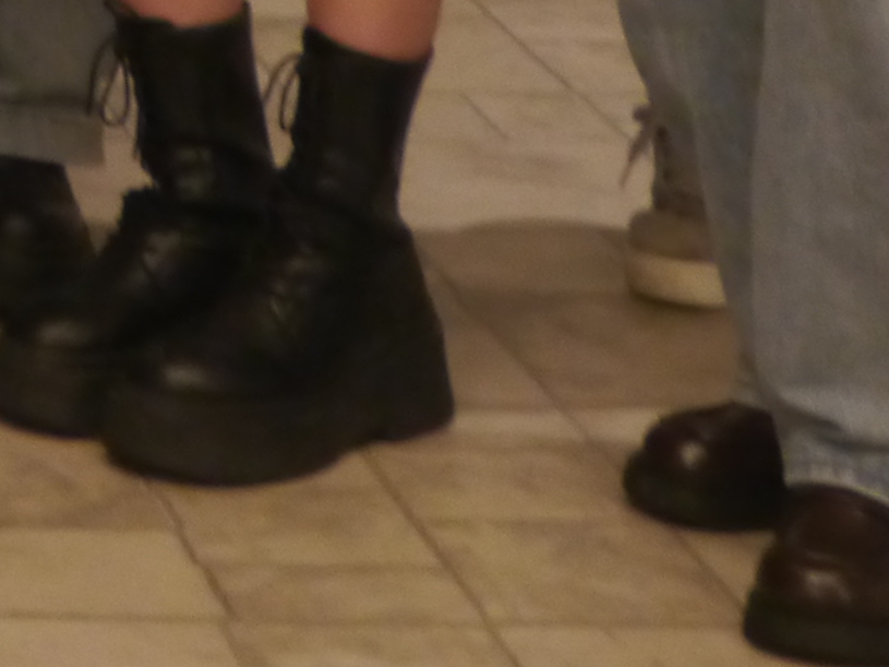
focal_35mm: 181
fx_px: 4648
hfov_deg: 9.9
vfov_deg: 7.5
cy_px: -1108
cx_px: -1065
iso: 800
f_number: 4
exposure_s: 1/25
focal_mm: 16
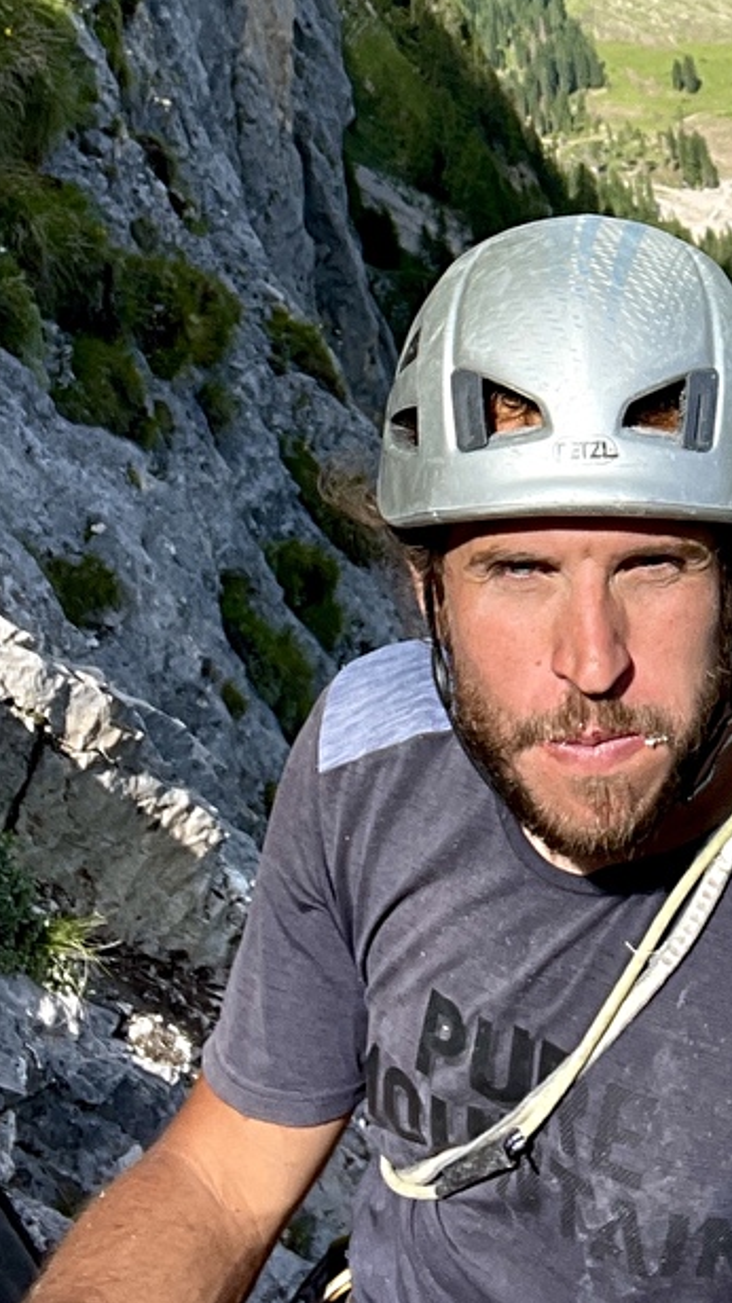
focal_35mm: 69
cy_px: 72
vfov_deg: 29.0
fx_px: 2384
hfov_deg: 16.8
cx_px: 849
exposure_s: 1/684
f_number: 2.2
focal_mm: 2.71
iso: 25
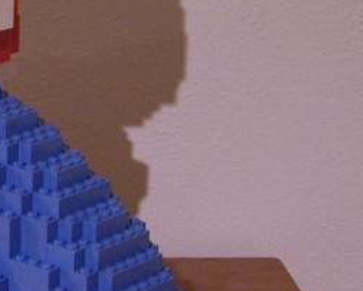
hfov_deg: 12.6
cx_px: -88
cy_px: 80
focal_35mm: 149
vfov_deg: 10.3
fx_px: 1601
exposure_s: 1/2
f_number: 2.8
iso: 80
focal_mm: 6.3
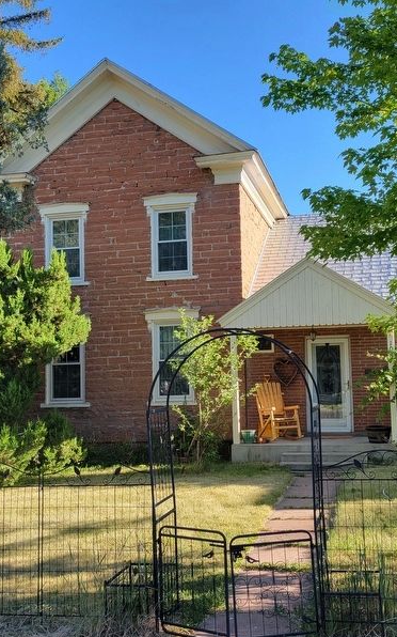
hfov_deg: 34.3
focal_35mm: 37
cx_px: 228
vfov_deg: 52.8
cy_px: 320
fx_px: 641
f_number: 1.8
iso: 40
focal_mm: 5.4
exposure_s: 1/452
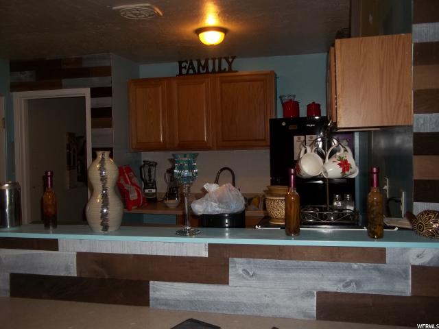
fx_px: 406
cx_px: 220
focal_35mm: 32
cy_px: 164
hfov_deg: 56.8
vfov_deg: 44.2
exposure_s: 1/30
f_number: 2.9
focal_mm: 5.7
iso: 64
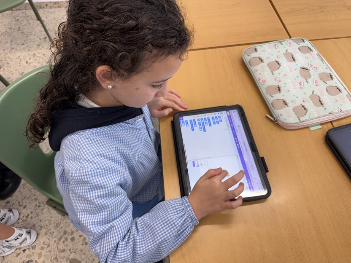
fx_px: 243
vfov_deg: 56.8
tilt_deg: -57.9
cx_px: 176
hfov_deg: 71.6
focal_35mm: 24
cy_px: 132
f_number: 1.78
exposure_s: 1/100
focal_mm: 6.76
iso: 125
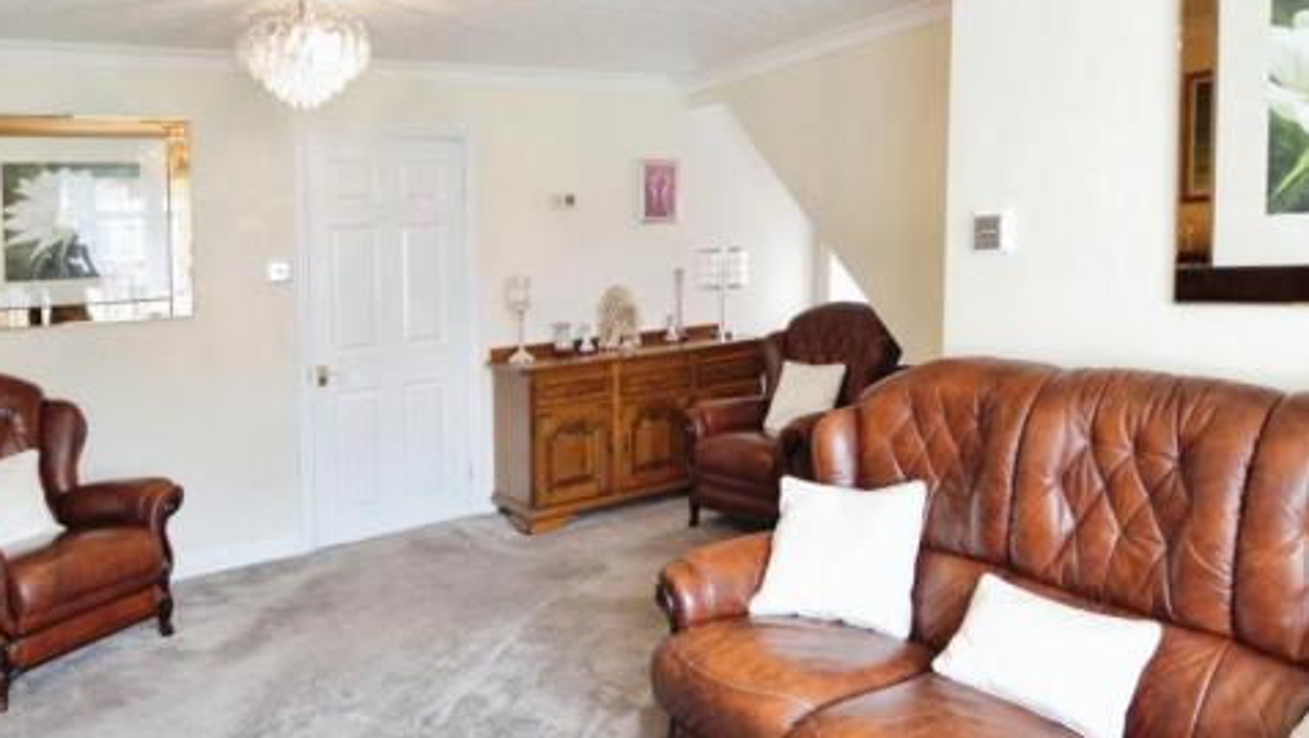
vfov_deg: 47.6
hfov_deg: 76.6
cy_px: 481
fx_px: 824
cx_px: 731
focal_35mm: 24
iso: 400
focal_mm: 11
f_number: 3.2
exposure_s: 1/60
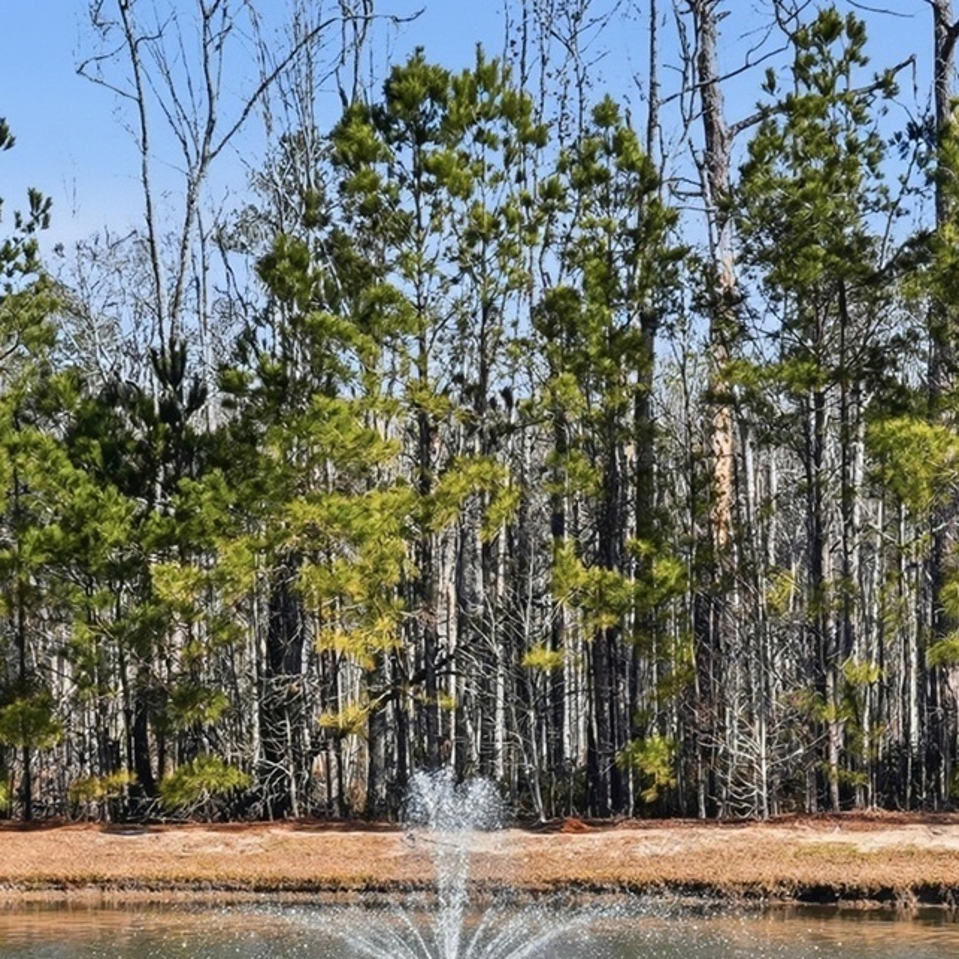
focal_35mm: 96
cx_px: 456
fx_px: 3009
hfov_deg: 18.1
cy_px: 766
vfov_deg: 18.0
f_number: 9
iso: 320
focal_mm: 29
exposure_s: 1/1600
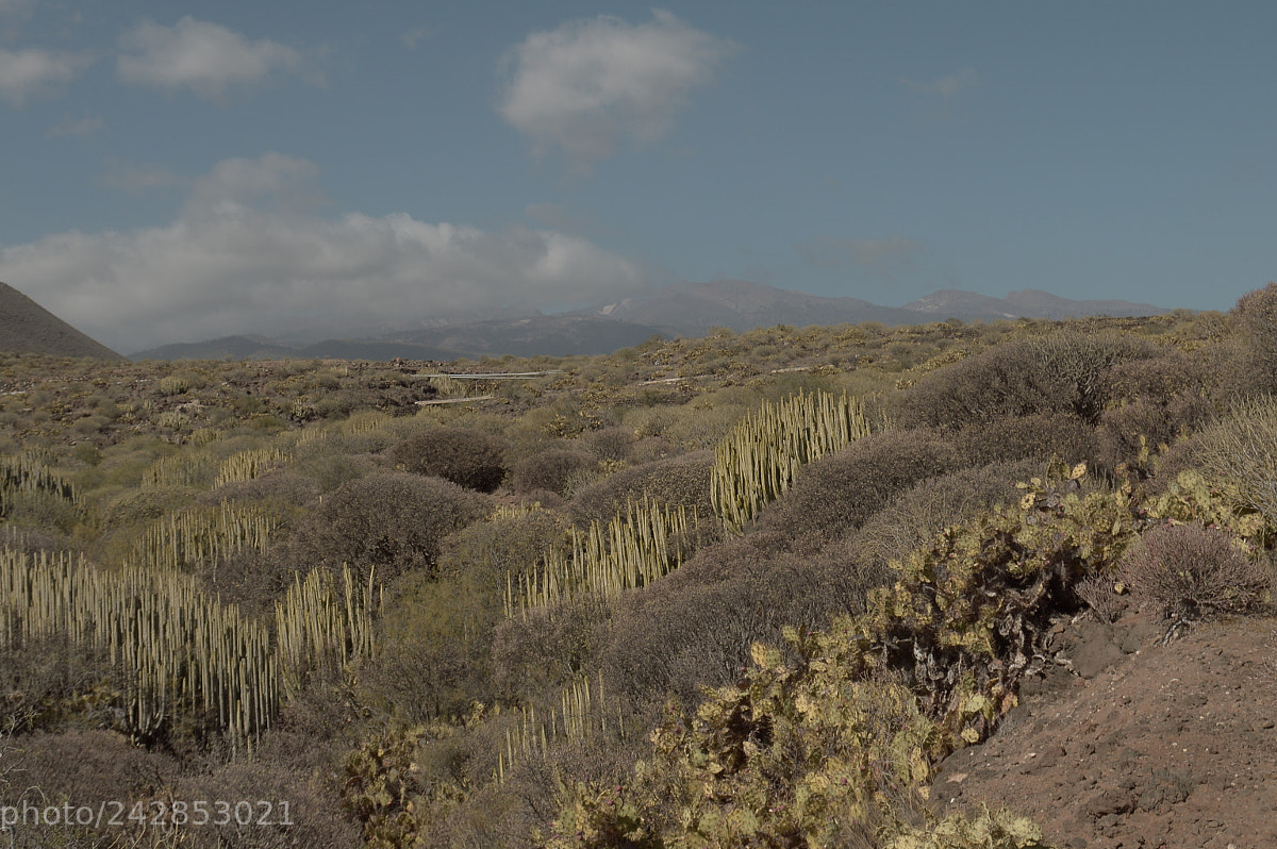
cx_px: 590
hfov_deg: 38.2
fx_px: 1843
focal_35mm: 52
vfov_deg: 25.9
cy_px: 331
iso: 100
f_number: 8
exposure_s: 1/800
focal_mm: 26
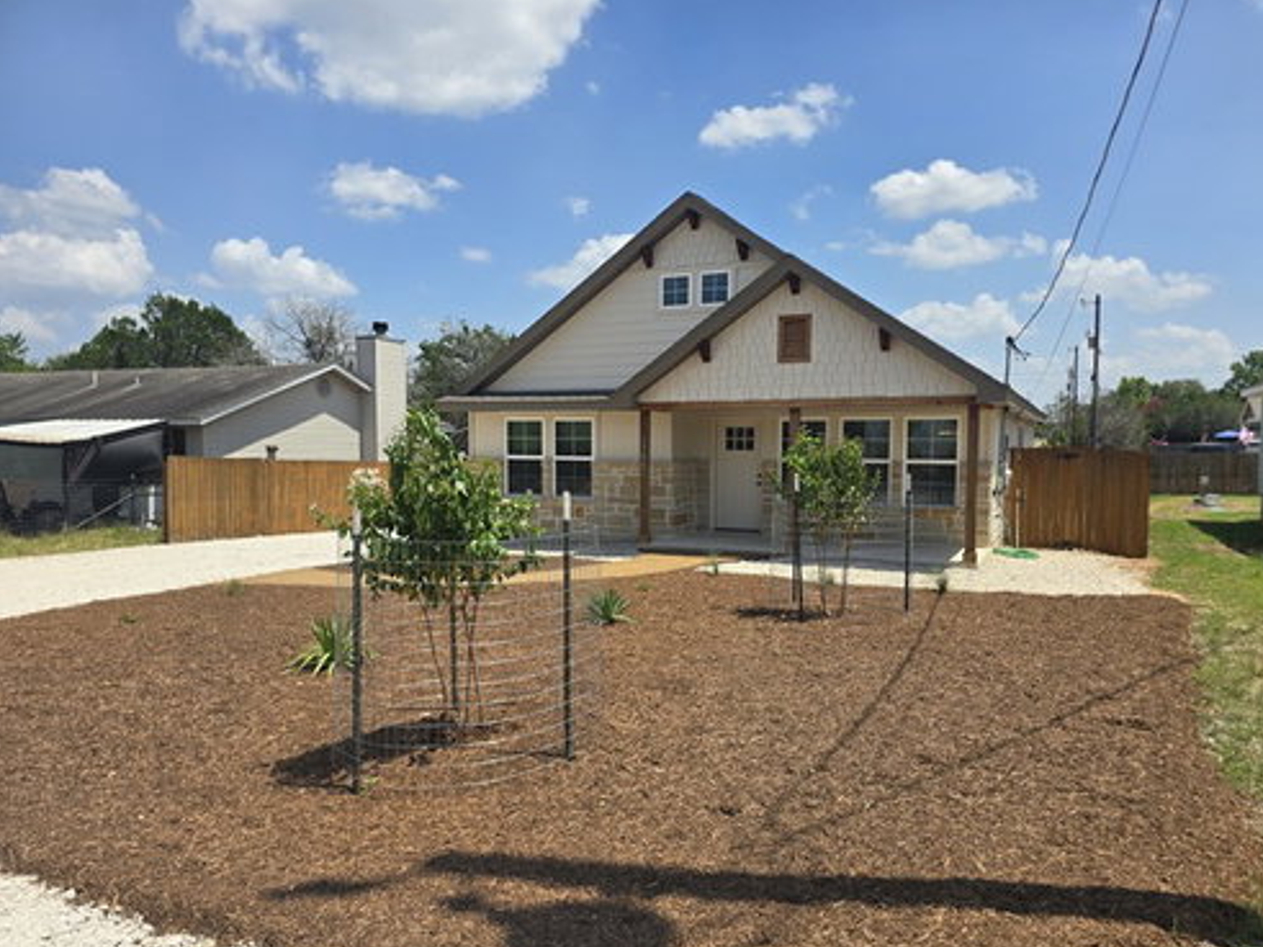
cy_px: 486
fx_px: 875
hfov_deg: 71.6
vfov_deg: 56.8
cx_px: 656
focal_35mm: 24
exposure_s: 1/873
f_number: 1.7
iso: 12
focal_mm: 6.3
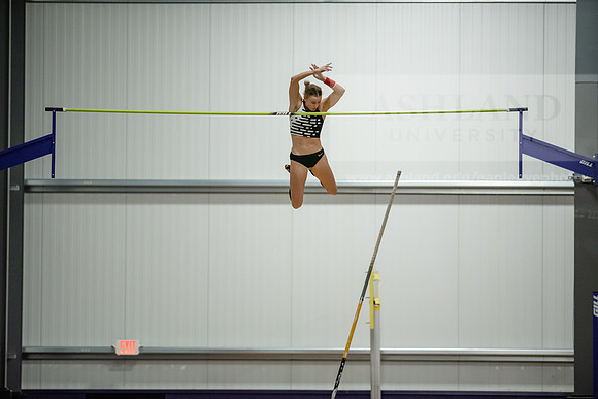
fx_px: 4984
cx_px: 299
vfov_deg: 4.6
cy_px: 200
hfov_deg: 6.9
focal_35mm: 300
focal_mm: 300
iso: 5000
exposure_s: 1/800
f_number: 2.8
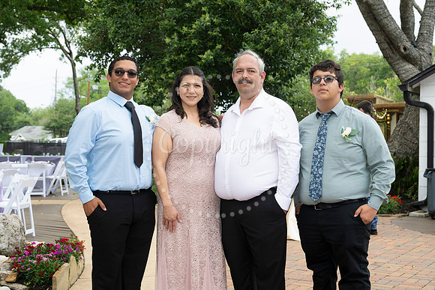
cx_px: 218
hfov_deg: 38.9
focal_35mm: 51
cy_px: 145
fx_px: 616
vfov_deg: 26.5
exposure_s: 1/250
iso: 250
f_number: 5.6
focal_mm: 51
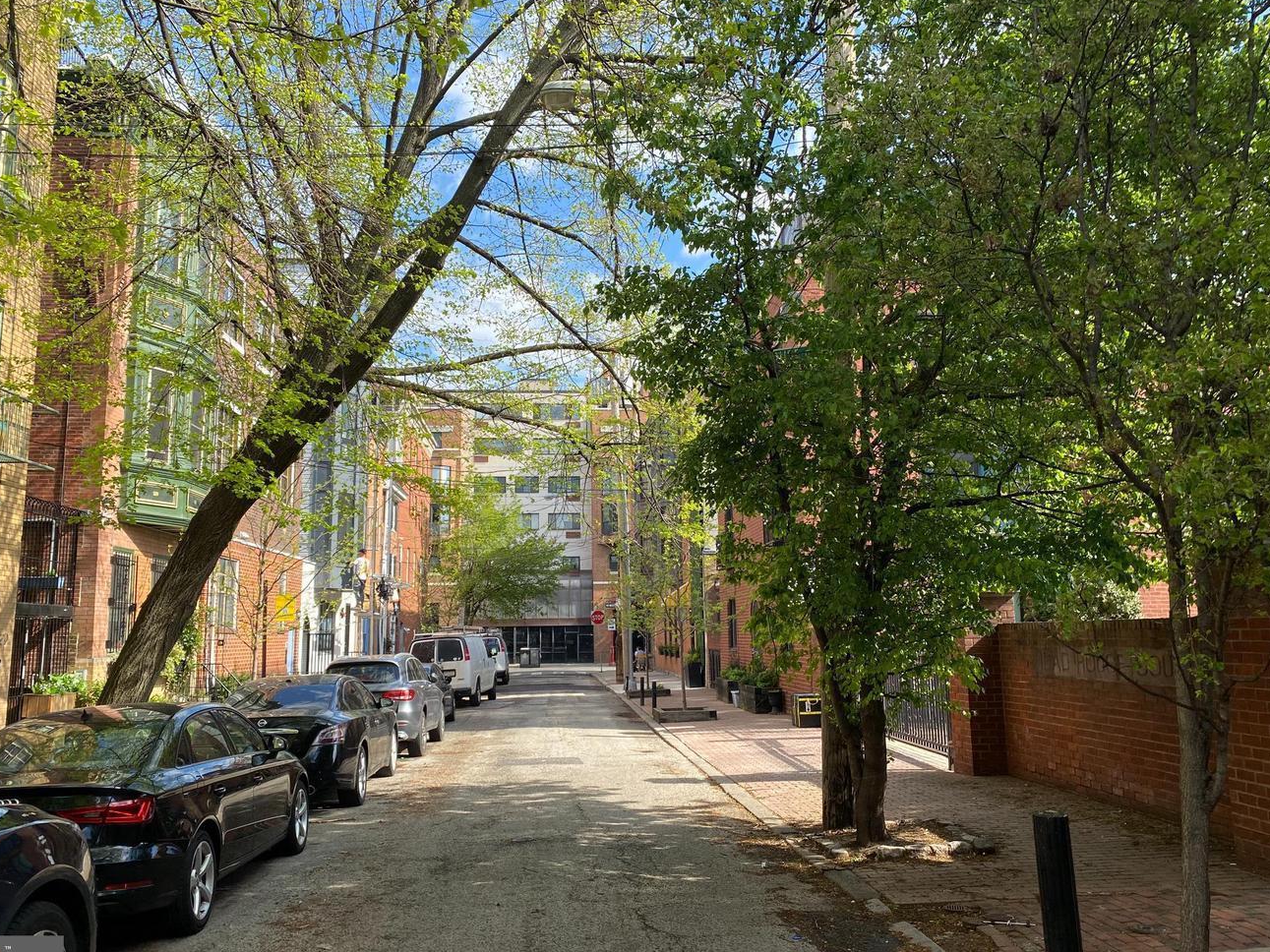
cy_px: 461
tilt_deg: +8.3
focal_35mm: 29
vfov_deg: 48.2
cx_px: 599
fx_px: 1064
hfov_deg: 61.6
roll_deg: +1.2
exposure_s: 1/1147
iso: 32
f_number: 1.8
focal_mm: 4.25
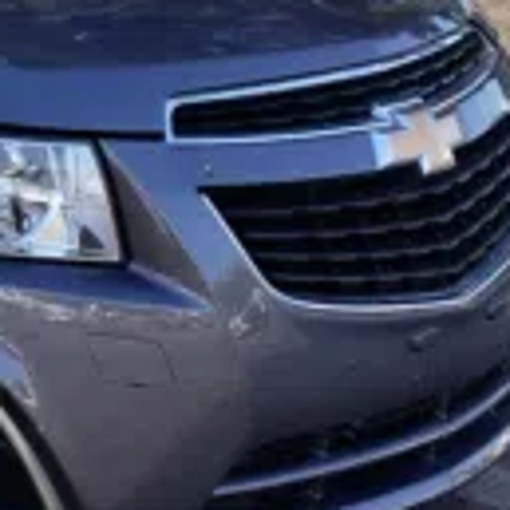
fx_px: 2200
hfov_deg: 11.5
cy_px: 91
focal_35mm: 132
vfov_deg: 13.2
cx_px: -609
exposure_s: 1/256
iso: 100
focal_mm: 5.25
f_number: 1.75
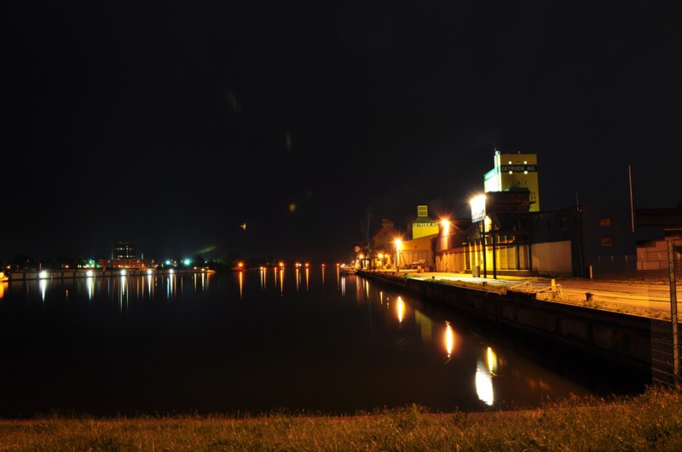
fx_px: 511
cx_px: 341
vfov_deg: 47.8
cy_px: 226
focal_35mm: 27
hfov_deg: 67.5
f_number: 8
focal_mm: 18
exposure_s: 30
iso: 200
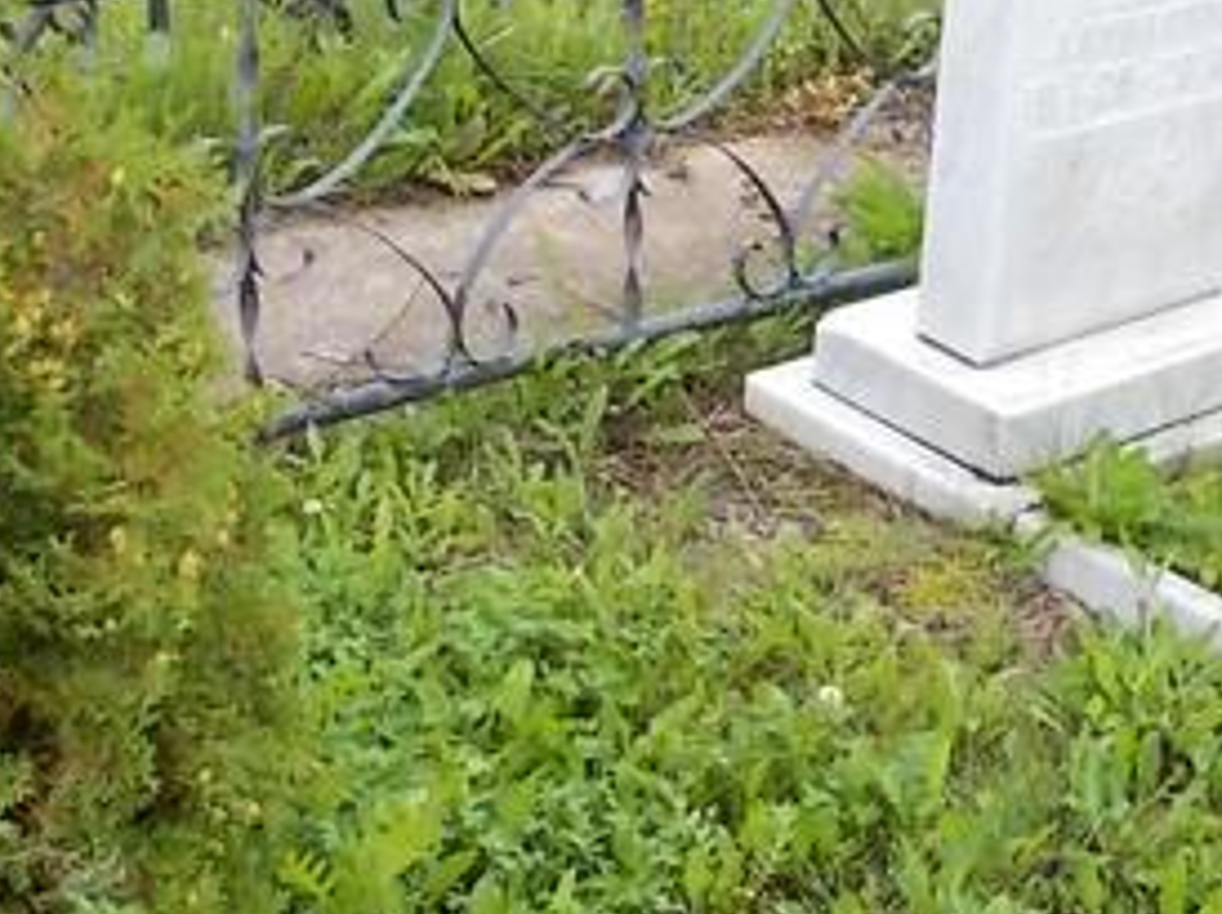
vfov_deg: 19.3
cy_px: 285
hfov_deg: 25.5
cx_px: 870
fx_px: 2681
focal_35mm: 76
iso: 80
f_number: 3.2
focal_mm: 4.6
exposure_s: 1/100
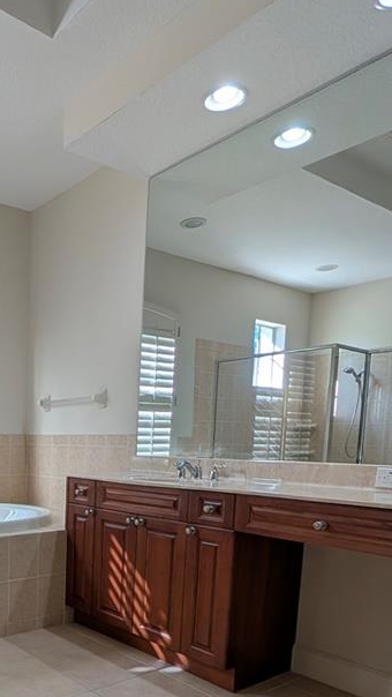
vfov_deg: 67.8
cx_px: 2
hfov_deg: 39.3
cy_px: 514
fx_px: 480
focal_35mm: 26
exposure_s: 1/230
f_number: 1.7
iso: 45
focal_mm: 2.02
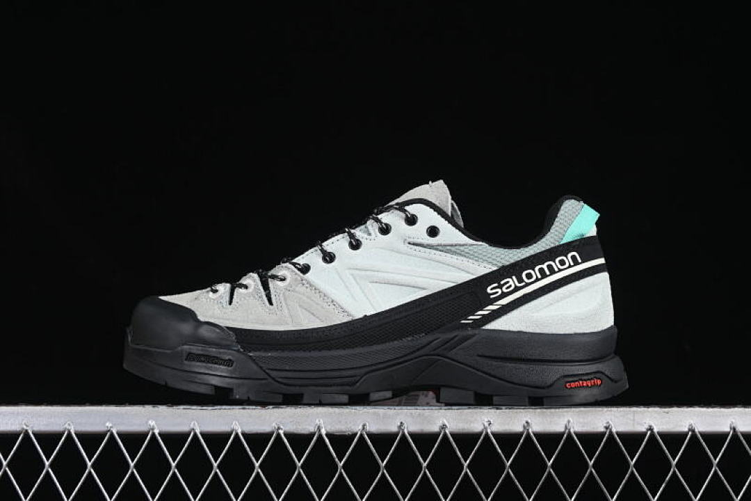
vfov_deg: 18.2
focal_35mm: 75
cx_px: 376
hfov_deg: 27.0
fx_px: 1564
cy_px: 250
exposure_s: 1/80
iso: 160
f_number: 7.1
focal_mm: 50
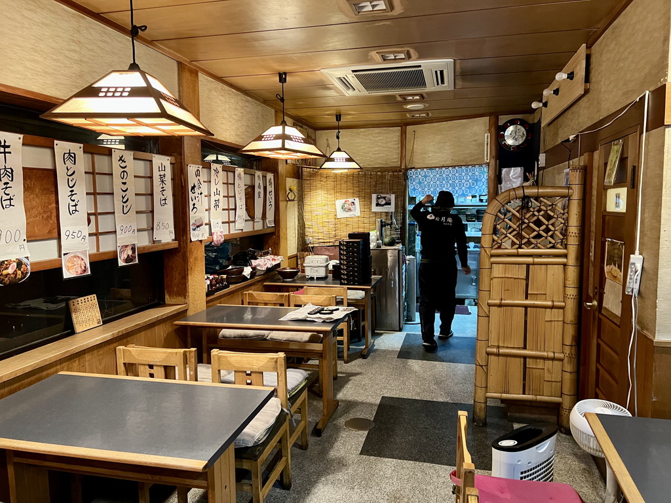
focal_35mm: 26
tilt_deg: -3.9
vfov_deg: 53.1
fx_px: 504
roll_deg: +1.8
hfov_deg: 67.3
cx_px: 336
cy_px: 252
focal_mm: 5.7
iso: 400
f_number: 1.5
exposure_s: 1/33
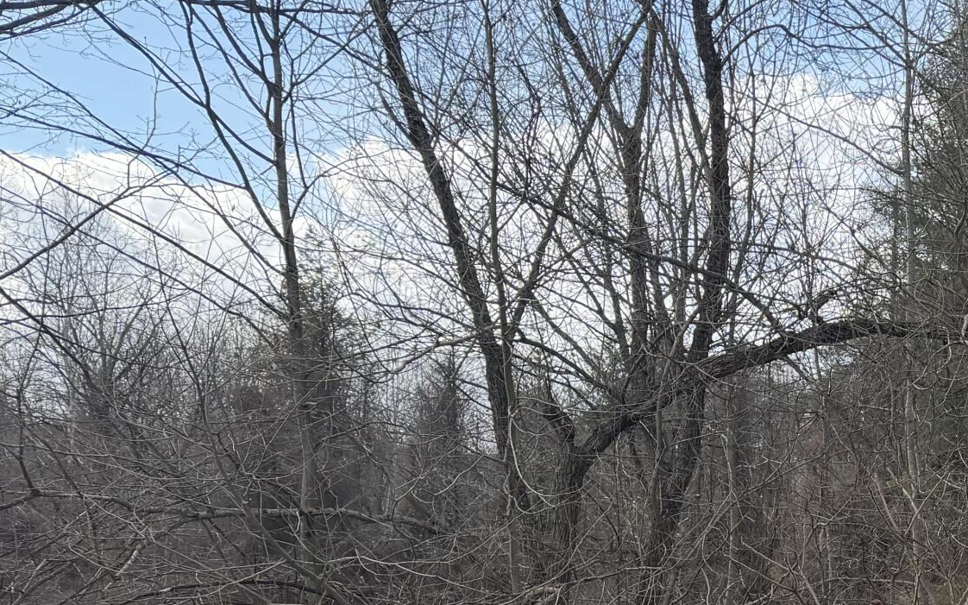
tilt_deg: +0.7
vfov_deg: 18.8
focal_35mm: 68
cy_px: 533
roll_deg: -2.2
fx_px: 1794
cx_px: 1241
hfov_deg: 26.0
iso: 100
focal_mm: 6.76
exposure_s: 1/2299
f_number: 1.78
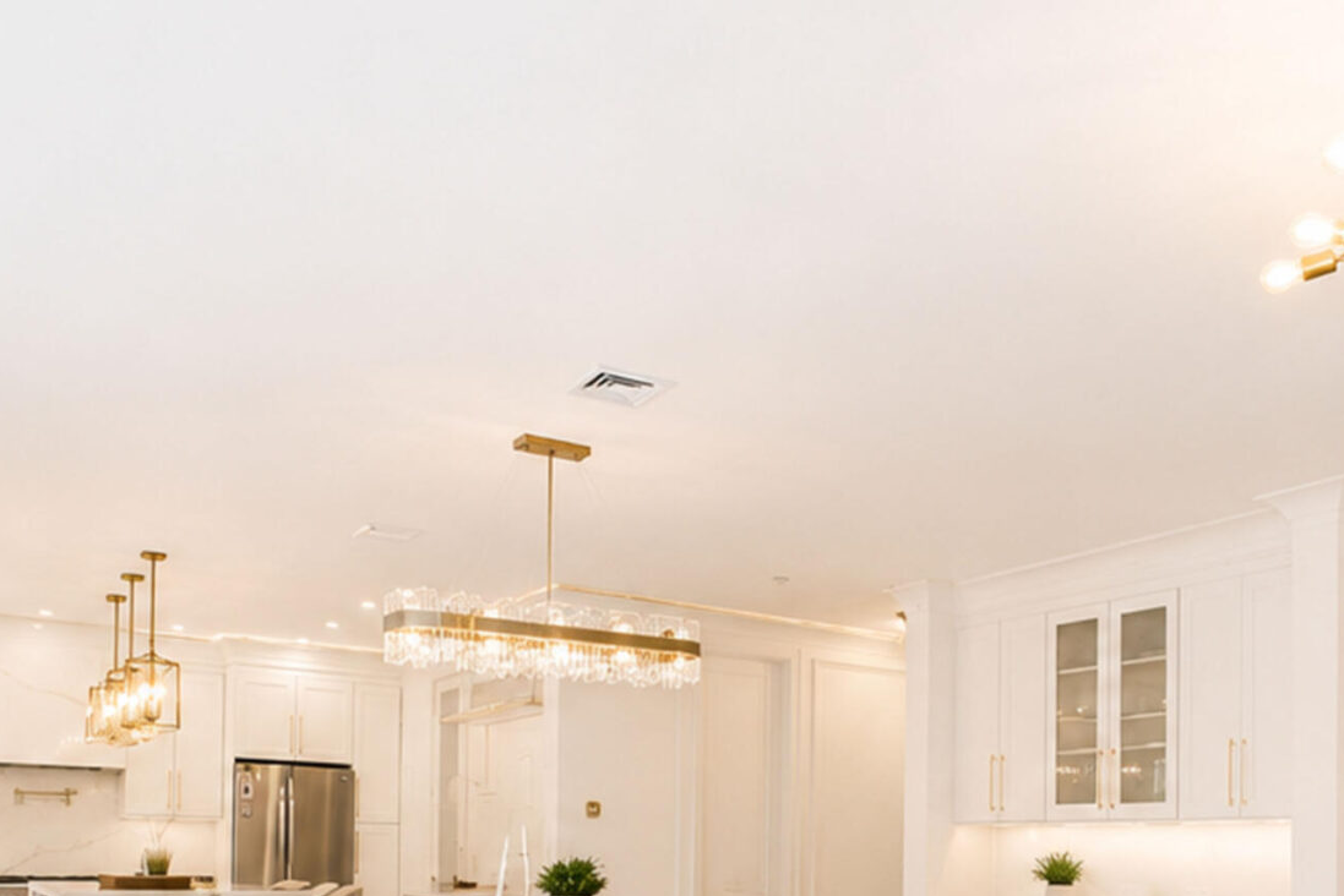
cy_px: 878
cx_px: 811
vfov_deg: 34.7
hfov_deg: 54.0
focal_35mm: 35
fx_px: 1307
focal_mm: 10
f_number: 8
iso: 1000
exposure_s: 1/100
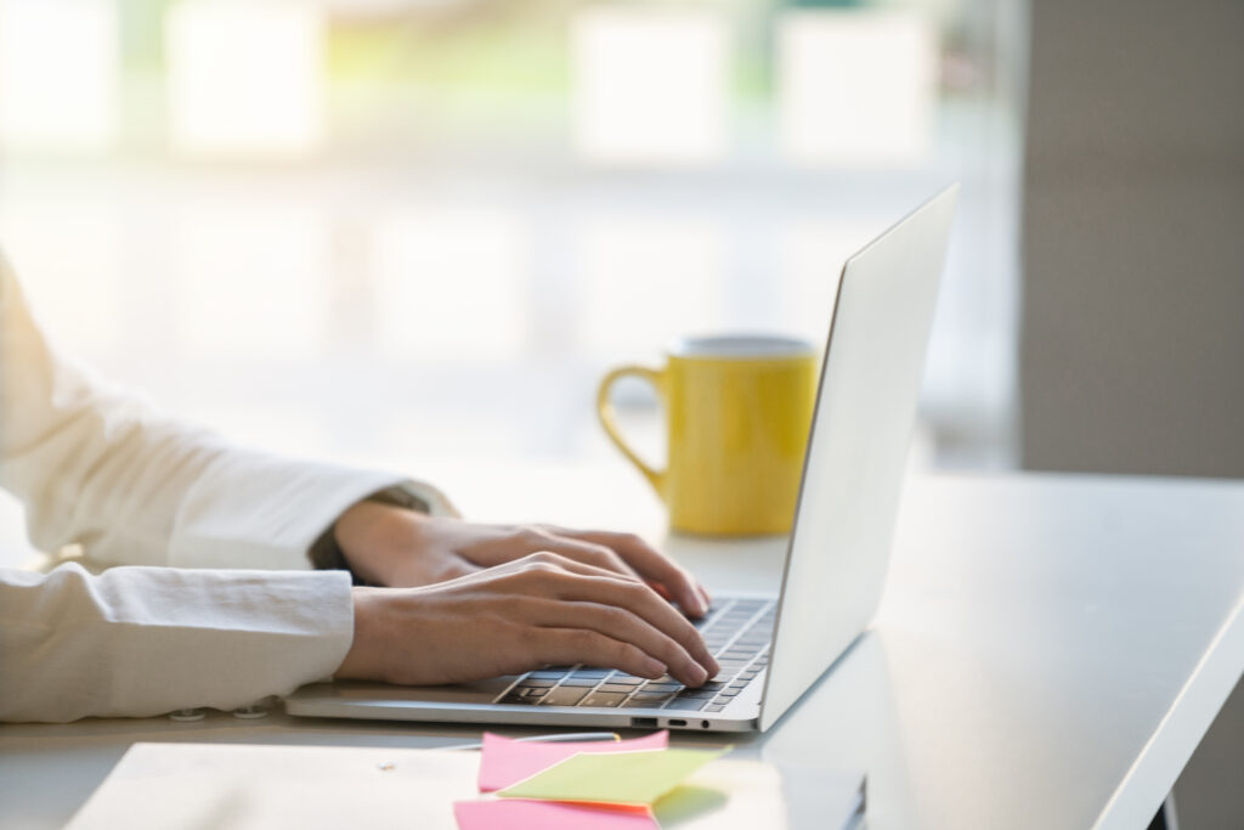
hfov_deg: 10.3
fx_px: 6912
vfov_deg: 6.9
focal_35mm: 200
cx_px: 622
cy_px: 415
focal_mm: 200
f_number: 4
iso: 400
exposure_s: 1/40
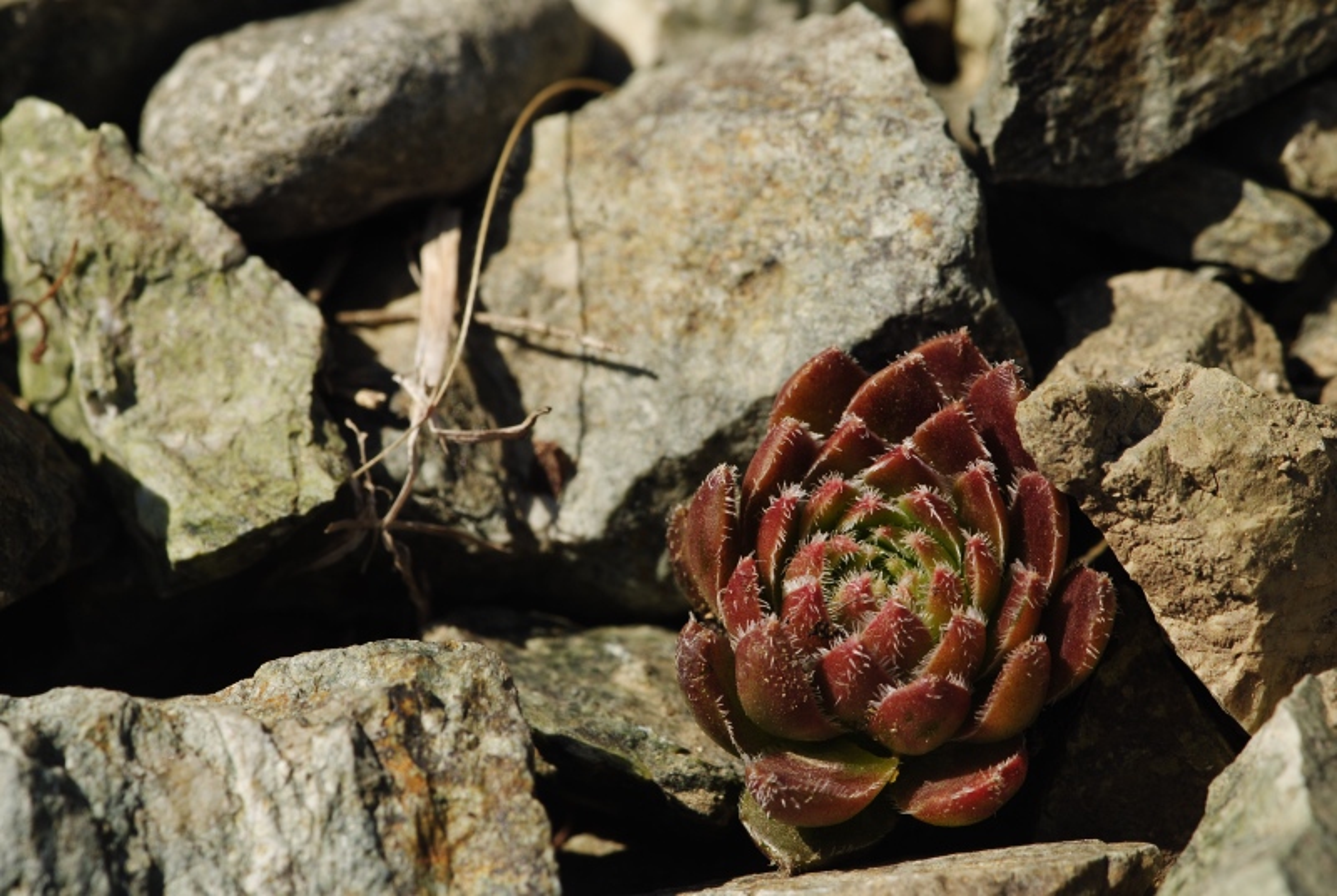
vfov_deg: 10.8
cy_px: 448
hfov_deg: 16.0
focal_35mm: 128
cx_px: 668
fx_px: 4742
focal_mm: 85
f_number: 9
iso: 100
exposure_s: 1/250
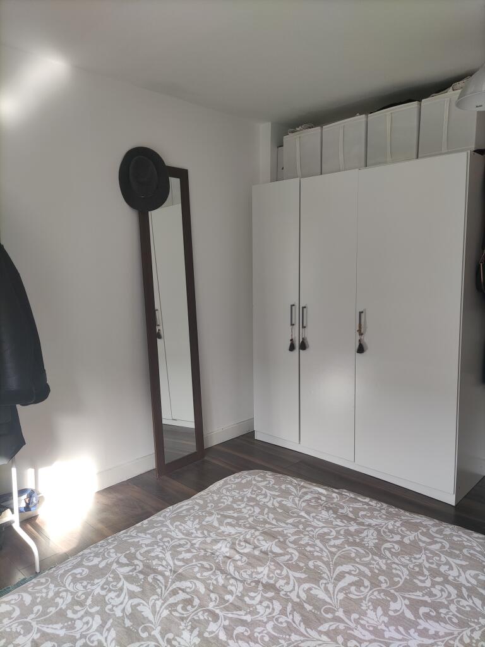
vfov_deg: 67.3
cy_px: 324
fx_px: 486
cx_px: 242
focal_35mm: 26
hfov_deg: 53.1
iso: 67
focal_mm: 4.71
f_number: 1.79
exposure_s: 1/100
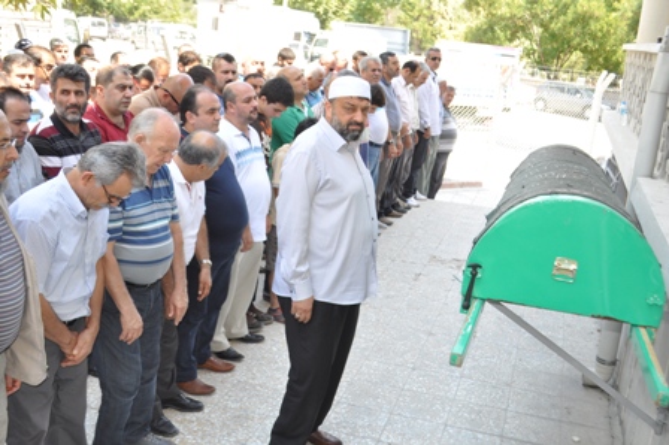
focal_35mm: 39
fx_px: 724
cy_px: 222
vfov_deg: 34.2
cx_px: 334
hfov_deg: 49.6
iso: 400
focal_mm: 26
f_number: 4.2
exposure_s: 1/160
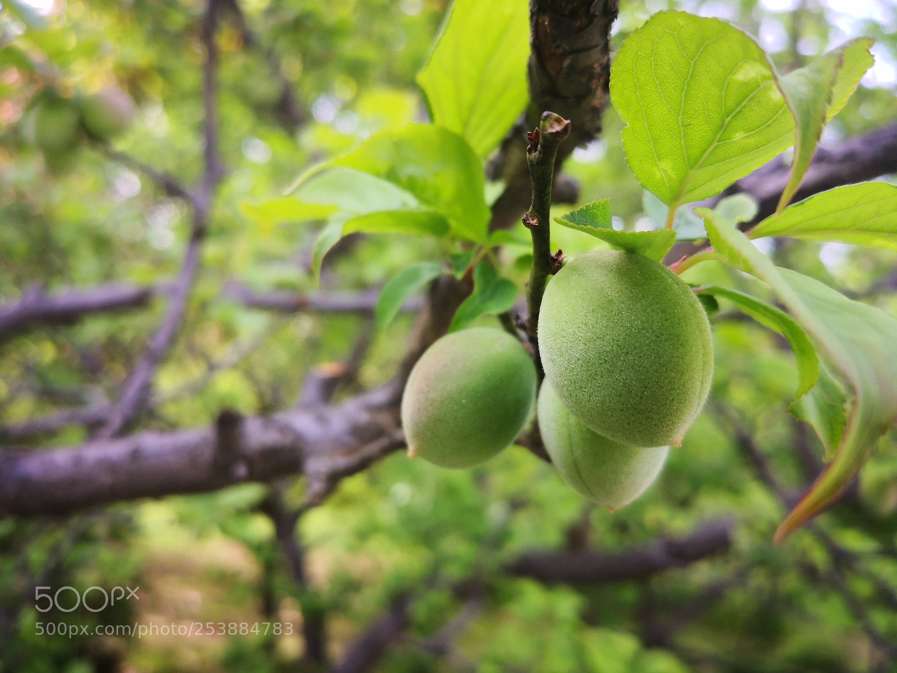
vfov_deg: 51.4
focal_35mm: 27
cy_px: 336
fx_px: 700
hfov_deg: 65.3
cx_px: 448
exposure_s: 1/120
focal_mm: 3.95
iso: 80
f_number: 1.6
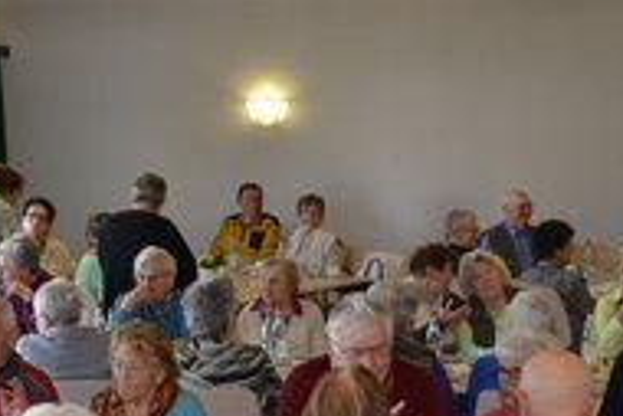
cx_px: 184
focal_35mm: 80
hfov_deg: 25.1
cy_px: 290
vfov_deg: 17.0
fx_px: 1385
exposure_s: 1/125
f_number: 3.8
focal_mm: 22
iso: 360
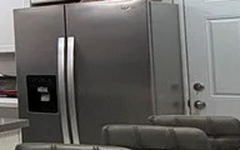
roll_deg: +1.4
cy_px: 46
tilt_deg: +3.1
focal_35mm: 79
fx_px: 517
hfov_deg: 15.6
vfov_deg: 16.5
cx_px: -319
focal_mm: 2.22
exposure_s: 1/60
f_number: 2.2
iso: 160
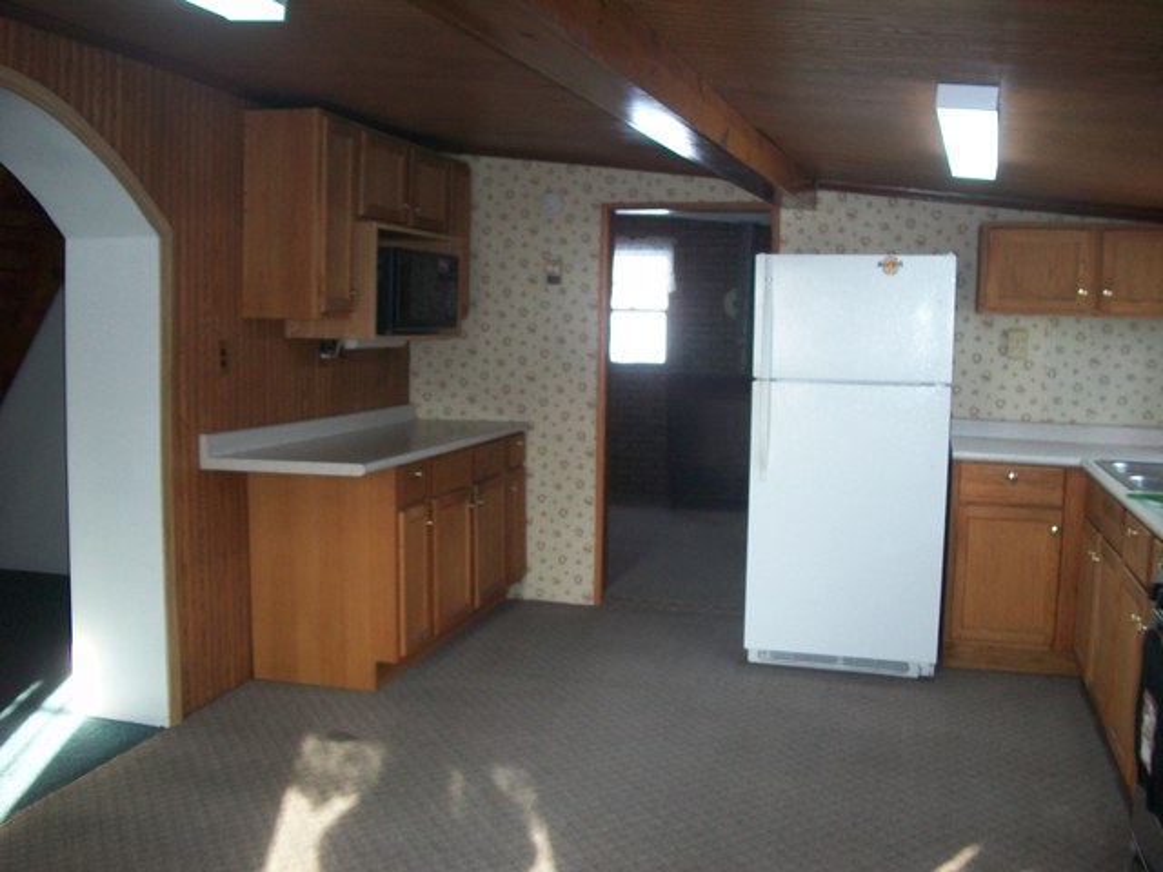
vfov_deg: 44.2
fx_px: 1075
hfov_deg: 56.8
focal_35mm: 32
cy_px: 436
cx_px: 582
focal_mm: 5.7
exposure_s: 1/60
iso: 160
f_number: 2.9
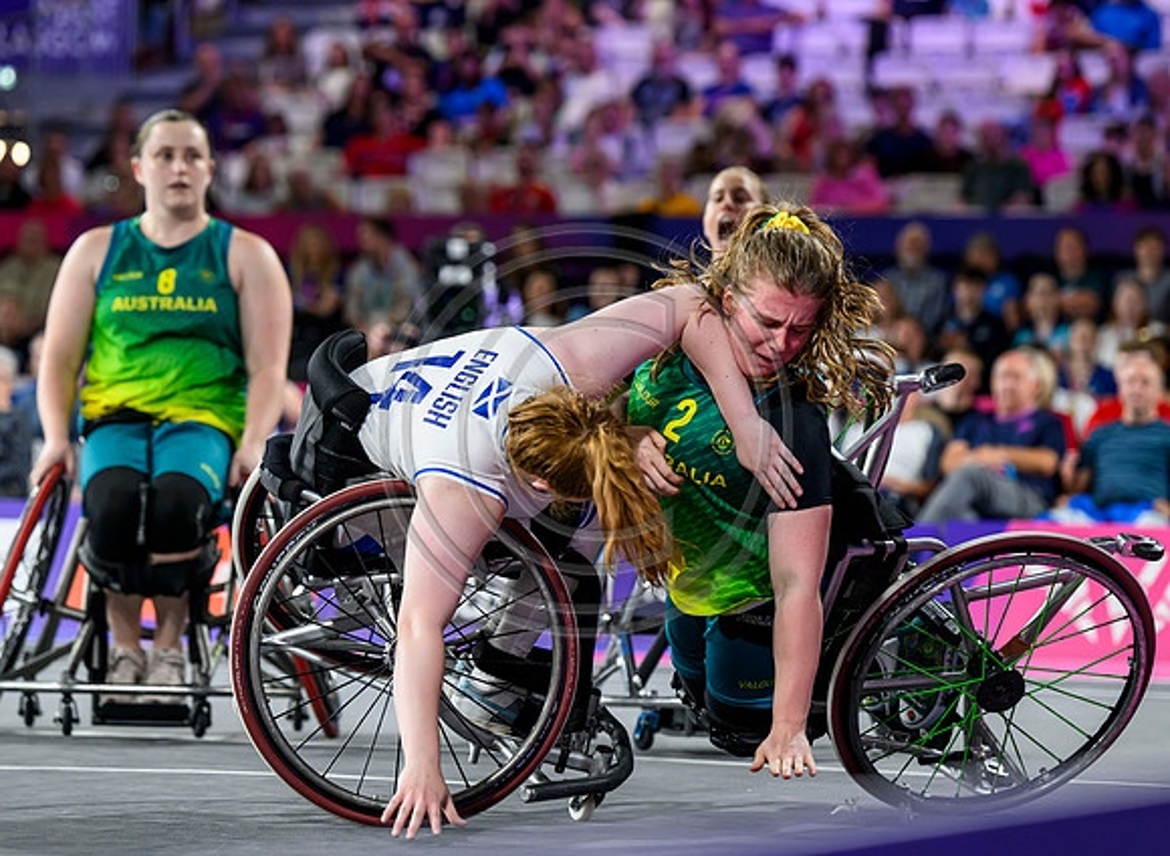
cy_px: 411
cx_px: 559
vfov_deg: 9.9
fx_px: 4952
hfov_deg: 13.5
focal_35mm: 148
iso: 2500
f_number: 3.2
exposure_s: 1/1600
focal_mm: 120
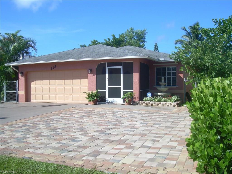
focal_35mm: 38
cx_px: 116
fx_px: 255
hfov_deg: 49.0
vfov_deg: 37.7
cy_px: 87
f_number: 4.6
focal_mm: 6.3
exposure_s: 1/386
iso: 50
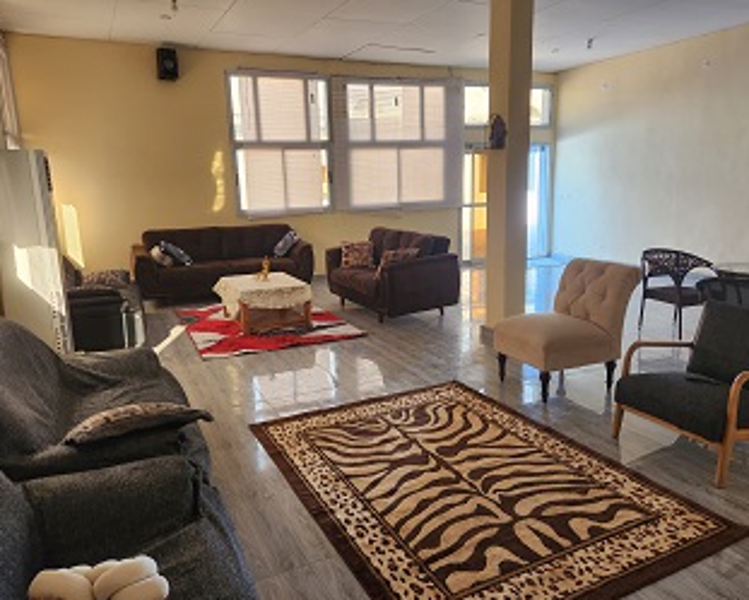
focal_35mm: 26
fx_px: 577
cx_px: 381
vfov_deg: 55.0
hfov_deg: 66.0
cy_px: 299
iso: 160
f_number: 1.8
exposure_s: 1/180
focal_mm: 5.4
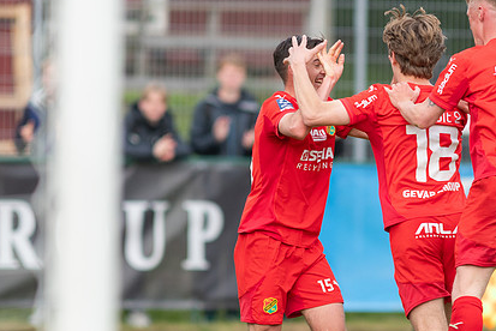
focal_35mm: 691
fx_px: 9527
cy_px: 214
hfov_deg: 3.0
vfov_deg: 2.0
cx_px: 315
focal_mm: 300
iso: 500
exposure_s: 1/1250
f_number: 3.2
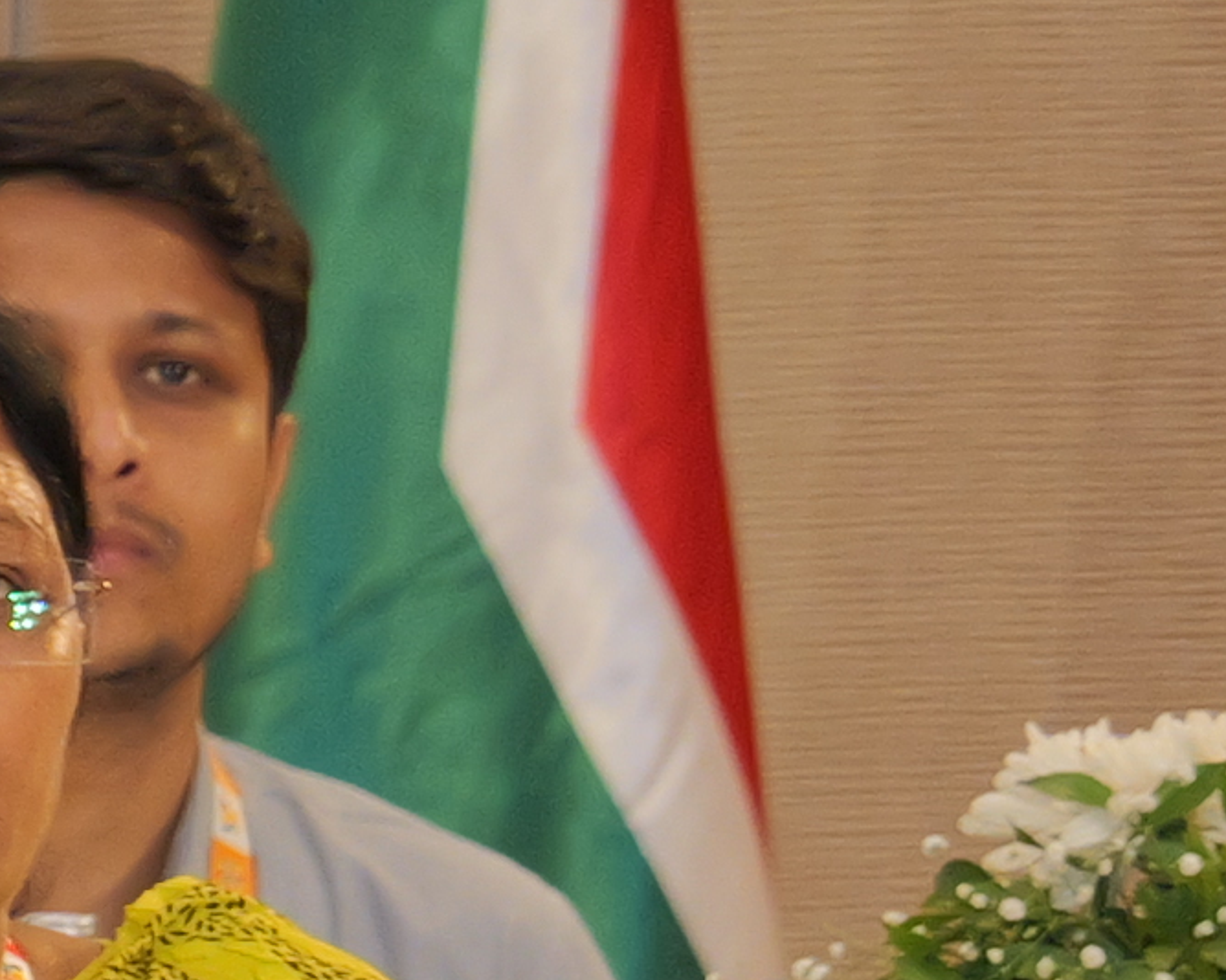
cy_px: 284
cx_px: -4118
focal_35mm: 885
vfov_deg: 1.7
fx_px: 32103
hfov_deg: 2.1
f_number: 4
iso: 1250
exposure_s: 1/160
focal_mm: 105
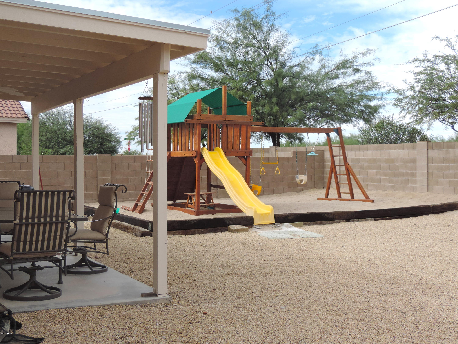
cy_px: 172
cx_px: 229
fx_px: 622
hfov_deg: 40.4
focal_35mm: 47
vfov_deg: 30.9
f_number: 3.5
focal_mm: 8.3
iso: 80
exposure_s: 1/640
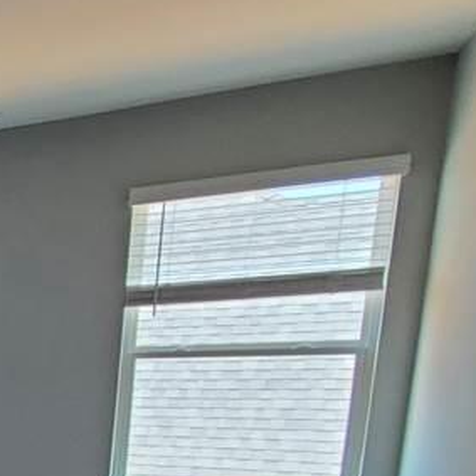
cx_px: -469
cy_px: 501
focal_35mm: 52
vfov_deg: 30.0
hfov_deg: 19.3
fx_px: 809
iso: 50
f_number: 2.2
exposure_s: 1/59
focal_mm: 1.8
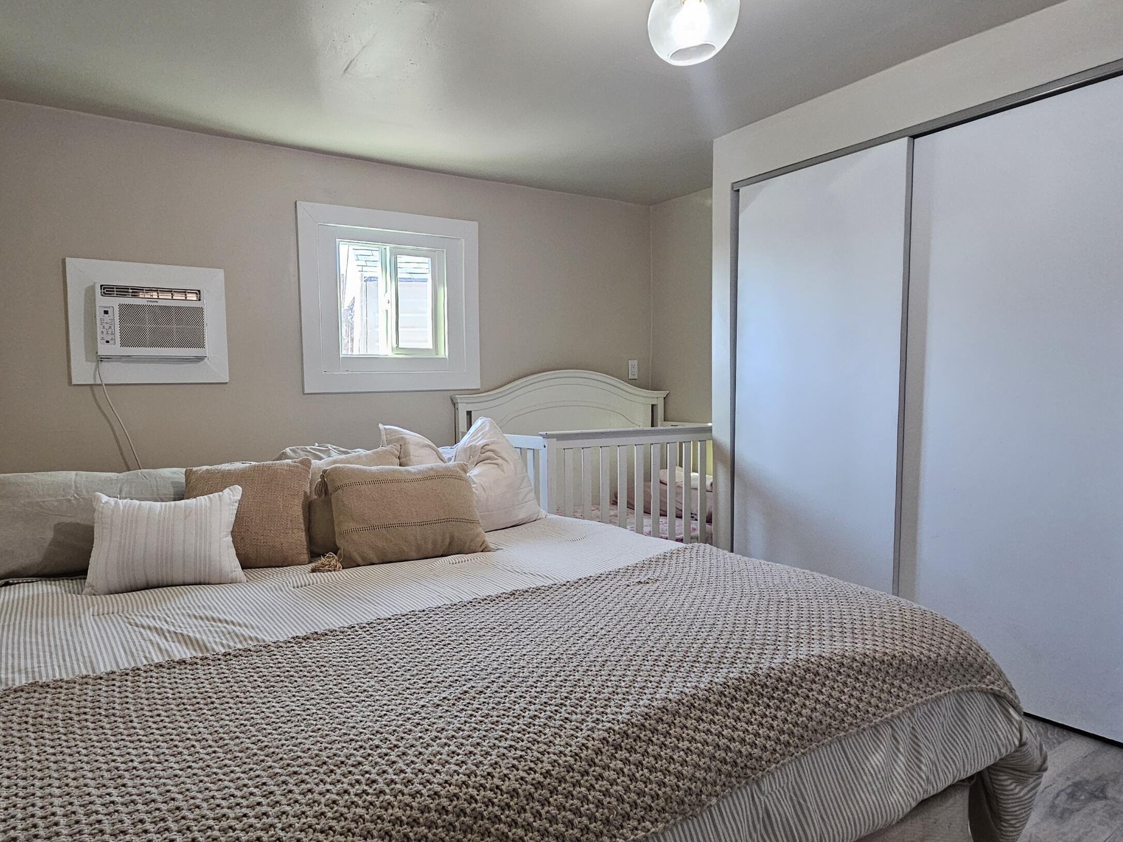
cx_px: 420
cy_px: 424
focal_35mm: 18
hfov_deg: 86.0
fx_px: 584
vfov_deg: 71.6
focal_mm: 2.2
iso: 250
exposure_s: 1/60
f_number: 2.2
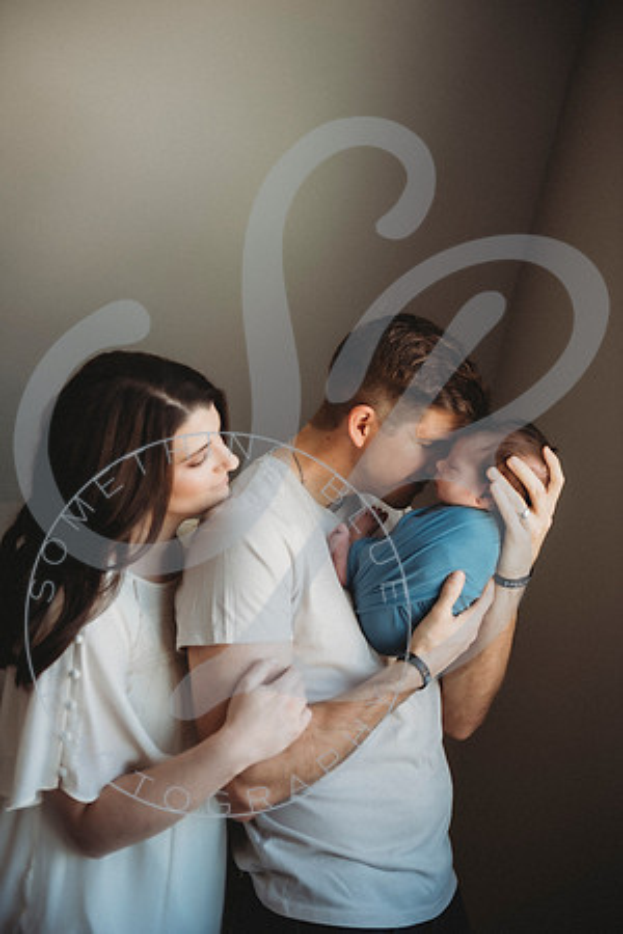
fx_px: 1246
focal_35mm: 48
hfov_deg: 28.1
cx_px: 312
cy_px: 467
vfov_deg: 41.1
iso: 200
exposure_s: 1/160
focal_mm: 48
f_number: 2.8
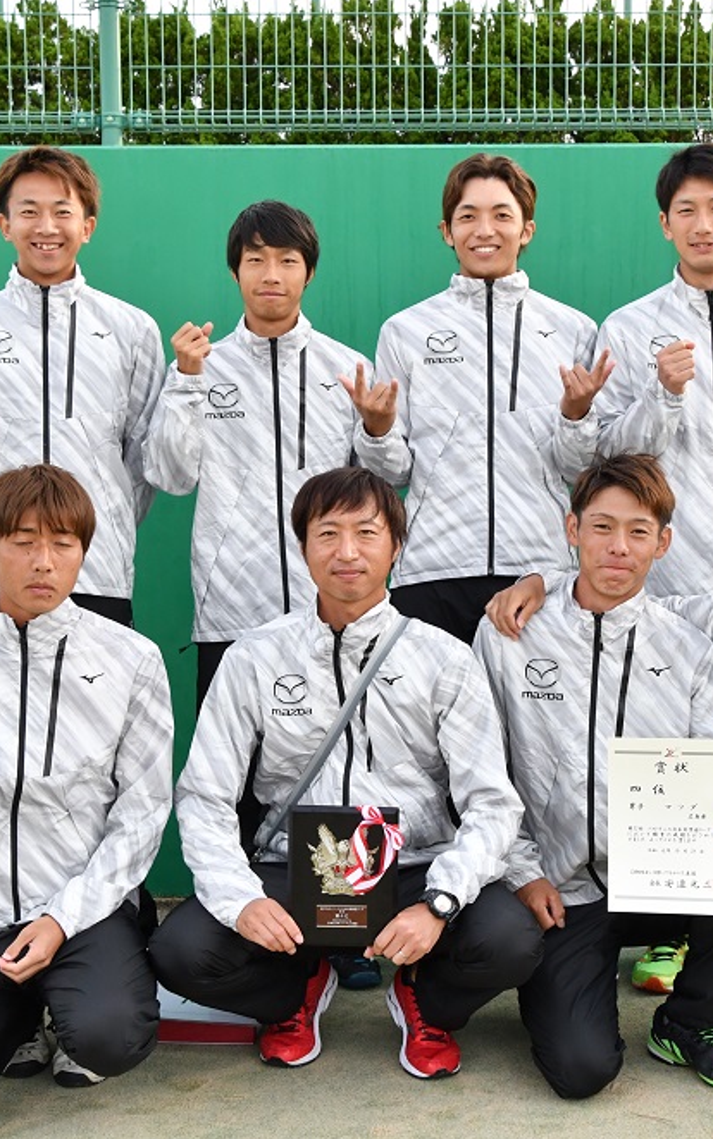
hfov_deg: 21.6
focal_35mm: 60
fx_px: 1865
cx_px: 360
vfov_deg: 34.0
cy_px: 571
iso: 1000
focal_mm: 26
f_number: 10
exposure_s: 1/400
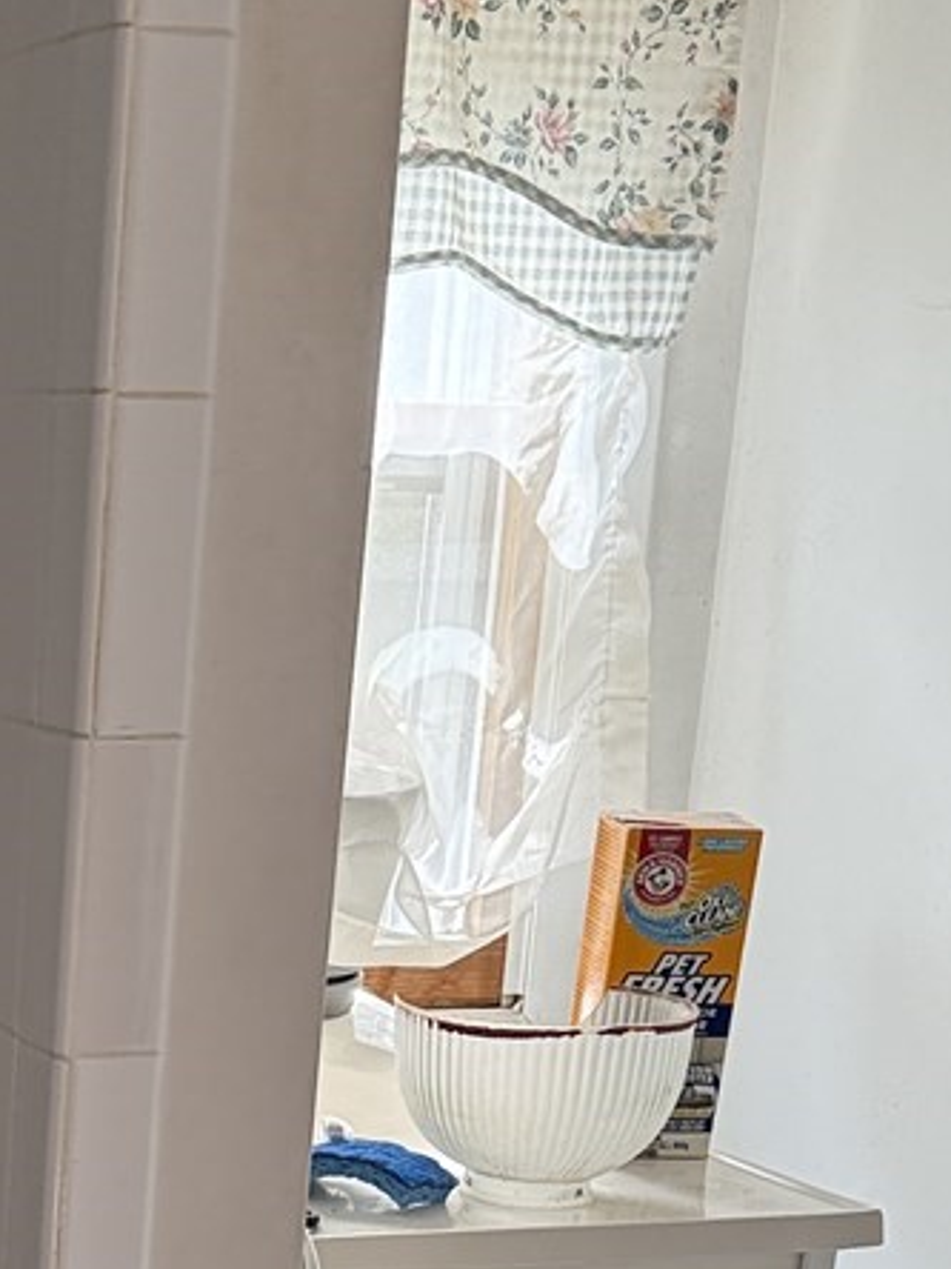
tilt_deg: -16.4
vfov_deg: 22.5
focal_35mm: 83
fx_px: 3040
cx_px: -331
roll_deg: -0.6
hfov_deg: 16.6
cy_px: 1300
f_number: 1.78
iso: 160
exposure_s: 1/241
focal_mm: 6.76
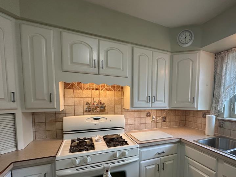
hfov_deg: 79.7
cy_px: 113
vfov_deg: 64.9
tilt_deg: -4.9
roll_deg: -1.0
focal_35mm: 20
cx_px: 152
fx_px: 136
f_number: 2.2
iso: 200
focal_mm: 2.22
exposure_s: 1/120
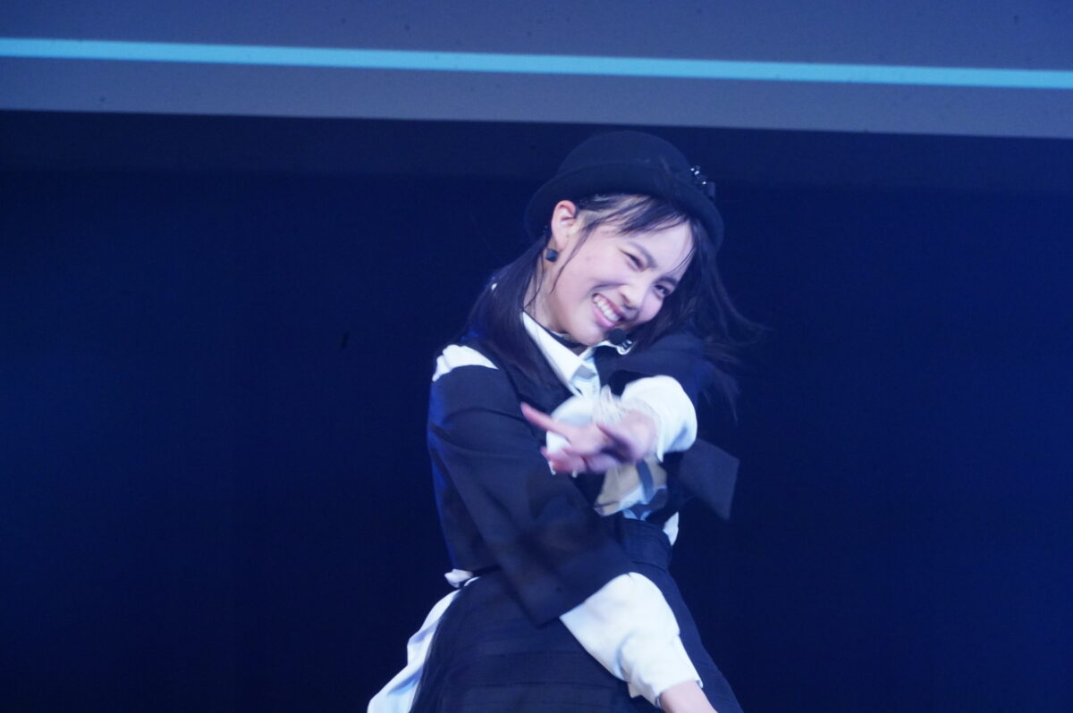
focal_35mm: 300
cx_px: 536
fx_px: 8934
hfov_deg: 6.9
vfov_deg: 4.6
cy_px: 356
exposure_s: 1/200
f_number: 18
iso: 10000
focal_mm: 300
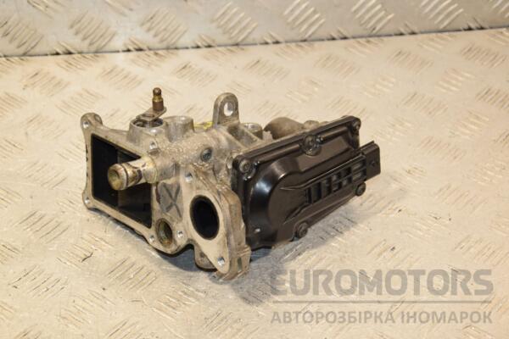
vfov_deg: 14.7
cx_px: 254
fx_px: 1315
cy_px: 170
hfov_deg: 21.9
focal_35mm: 93
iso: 800
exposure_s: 1/200
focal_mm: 62
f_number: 7.1
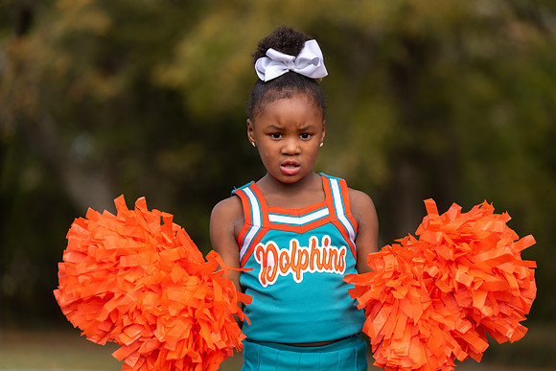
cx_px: 278
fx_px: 2039
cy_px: 186
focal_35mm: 132
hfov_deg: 15.5
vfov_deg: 10.4
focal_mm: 132
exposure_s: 1/1600
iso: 100
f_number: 2.8
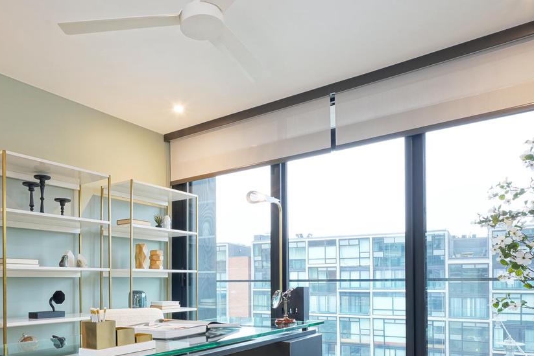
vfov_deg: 44.4
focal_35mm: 28
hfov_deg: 65.0
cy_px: 279
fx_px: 415
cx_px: 221
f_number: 16
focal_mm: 16
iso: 100
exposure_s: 2.5
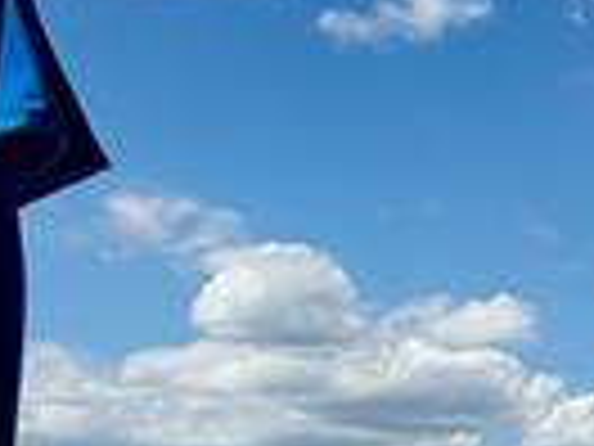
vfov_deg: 13.0
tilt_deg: +0.1
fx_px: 1870
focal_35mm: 109
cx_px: 1530
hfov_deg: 12.7
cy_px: 631
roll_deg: +0.3
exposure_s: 1/1795
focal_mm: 2.22
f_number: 2.2
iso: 20
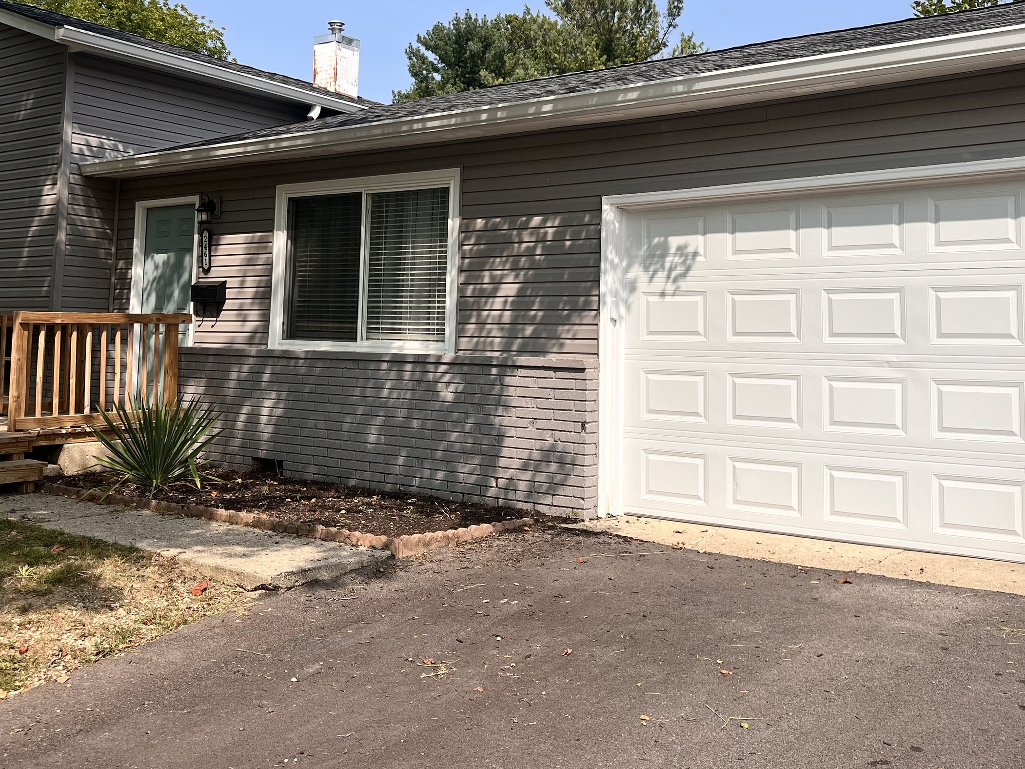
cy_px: 246
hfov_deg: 48.9
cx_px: 472
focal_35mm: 38
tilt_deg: +4.9
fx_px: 1125
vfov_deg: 37.2
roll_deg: -1.8
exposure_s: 1/4831
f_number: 1.5
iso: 50
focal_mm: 5.7
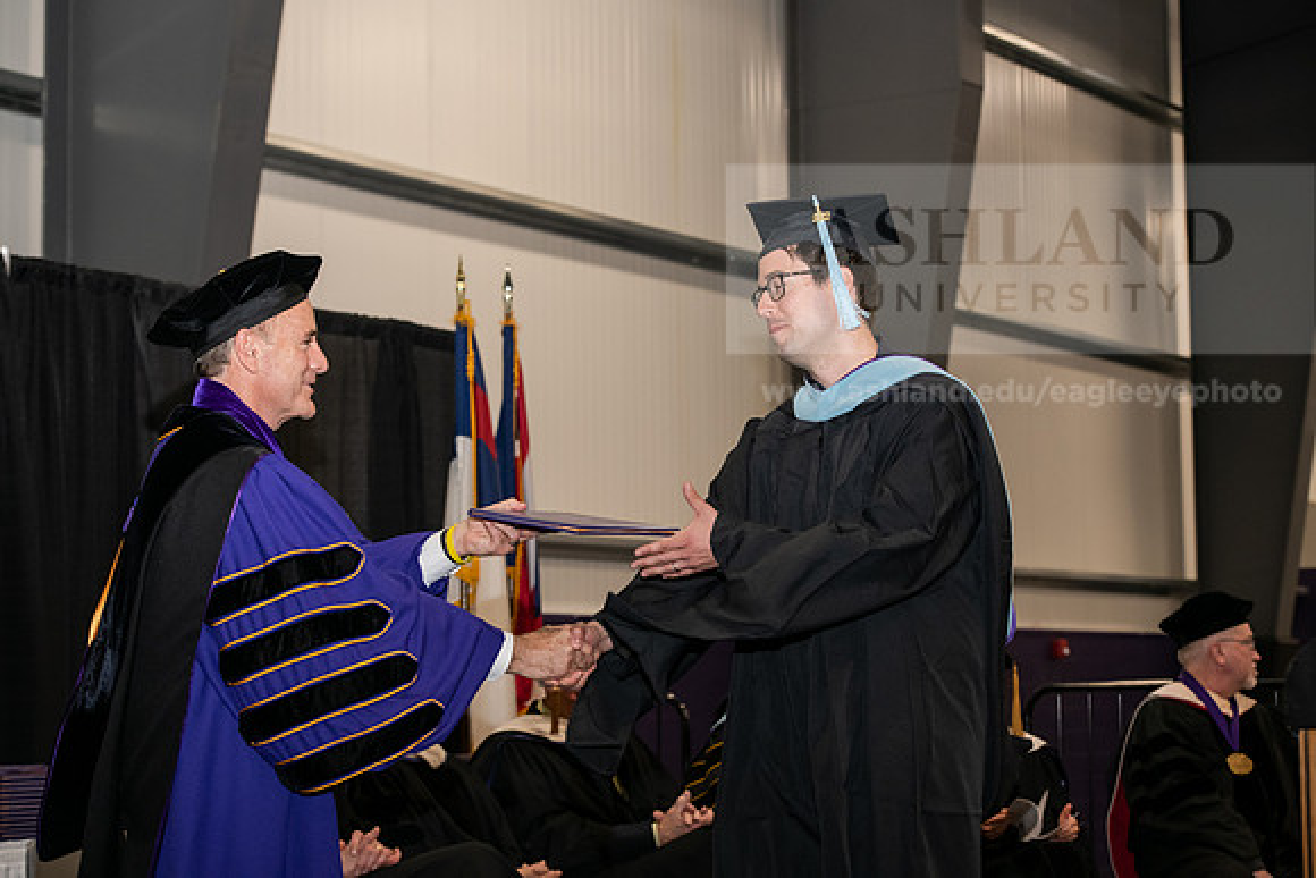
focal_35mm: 80
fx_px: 2925
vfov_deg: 17.1
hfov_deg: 25.4
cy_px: 439
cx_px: 658
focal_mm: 80
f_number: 5.6
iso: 1600
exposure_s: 1/200
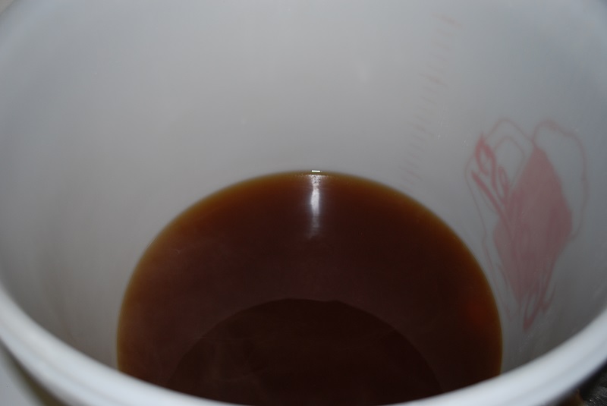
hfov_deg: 53.1
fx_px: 608
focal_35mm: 36
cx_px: 304
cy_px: 203
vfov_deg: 36.9
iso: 200
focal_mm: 24
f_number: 4.2
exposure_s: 1/60
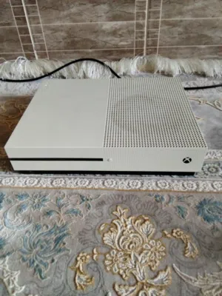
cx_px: 111
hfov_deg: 53.1
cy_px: 148
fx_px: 222
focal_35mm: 26
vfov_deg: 67.3
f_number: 2
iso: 368
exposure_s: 1/40
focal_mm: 2.78
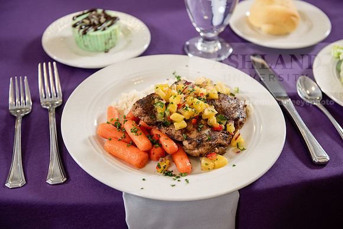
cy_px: 114
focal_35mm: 58
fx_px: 553
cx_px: 172
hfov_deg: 34.5
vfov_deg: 23.4
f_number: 4
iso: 400
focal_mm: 58
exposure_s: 1/160
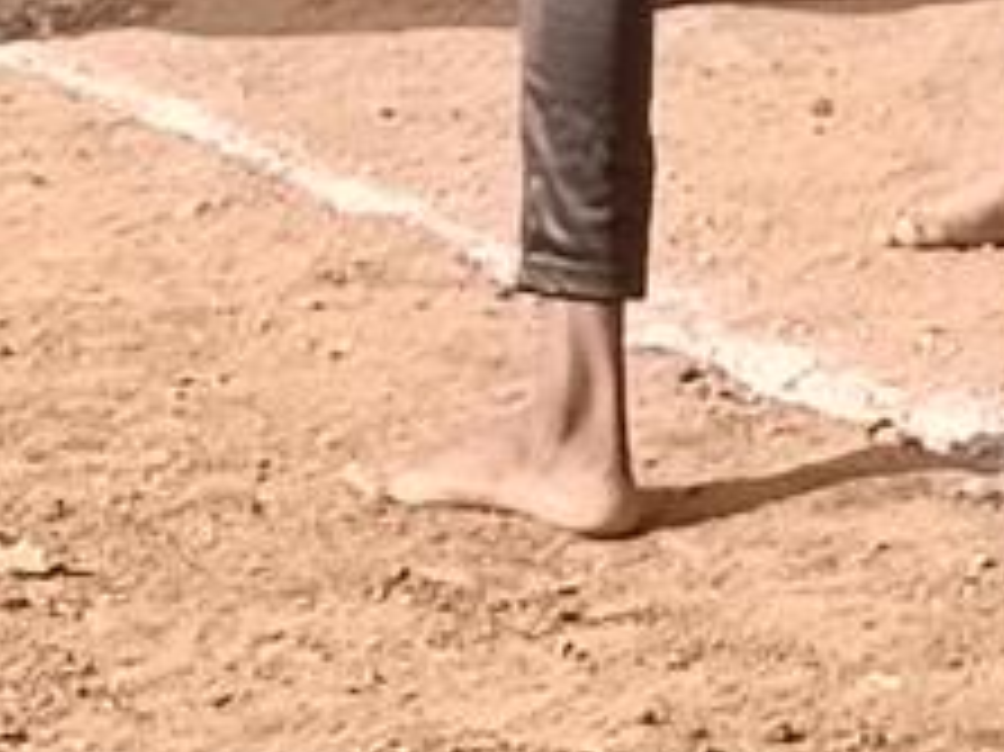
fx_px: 10117
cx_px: -9
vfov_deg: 4.2
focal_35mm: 349
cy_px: -621
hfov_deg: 5.7
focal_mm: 3.98
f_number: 1.8
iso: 50
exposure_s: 1/329
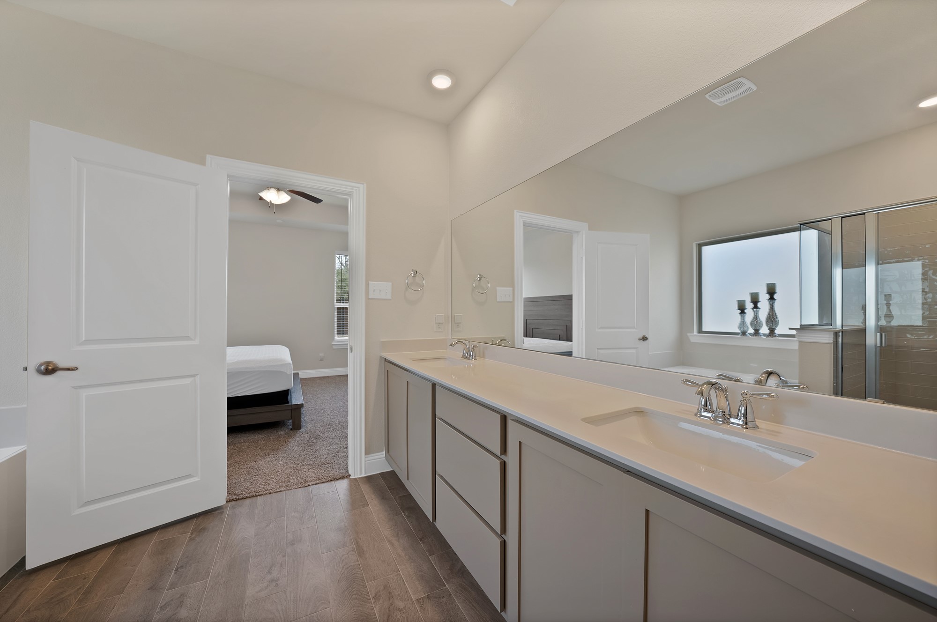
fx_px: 312
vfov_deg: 89.8
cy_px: 311
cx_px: 468
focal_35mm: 12
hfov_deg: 112.7
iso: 640
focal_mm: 12
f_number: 9
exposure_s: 1/6
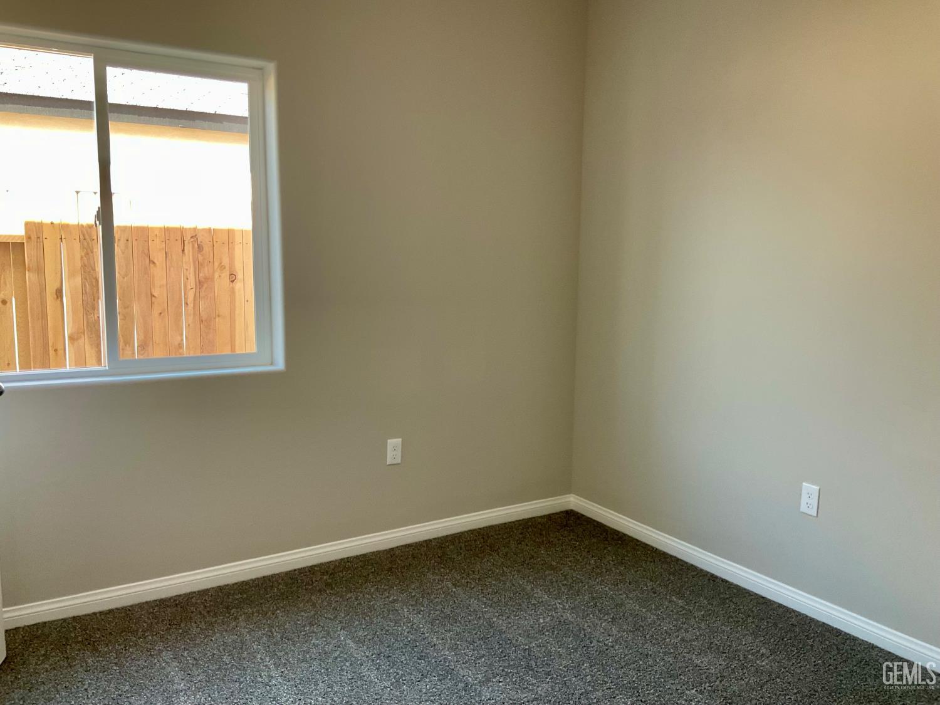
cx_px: 470
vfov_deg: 48.2
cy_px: 352
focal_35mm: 29
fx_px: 787
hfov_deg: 61.7
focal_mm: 3
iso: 50
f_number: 1.8
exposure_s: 1/60
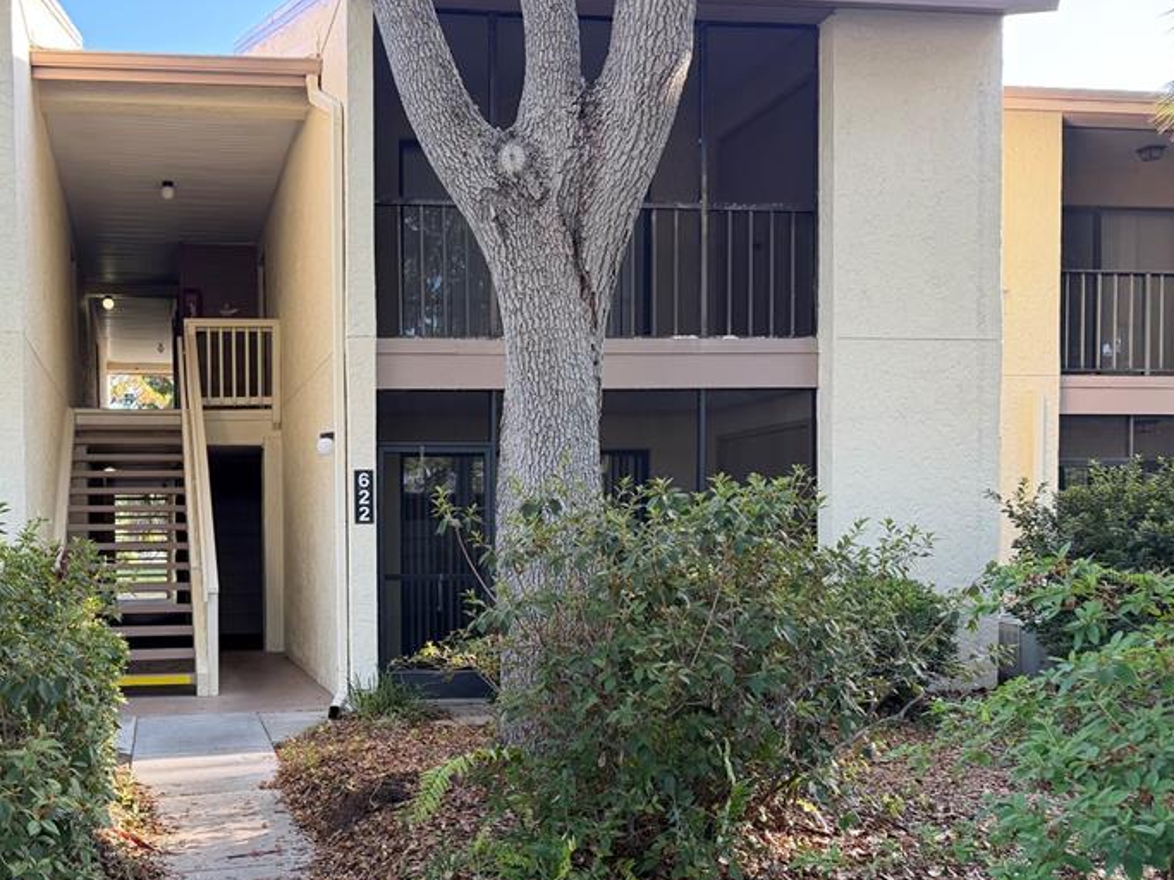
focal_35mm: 36
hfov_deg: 49.4
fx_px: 1221
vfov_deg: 39.3
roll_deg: +0.8
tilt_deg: -1.6
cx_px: 303
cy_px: 574
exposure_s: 1/185
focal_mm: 6.76
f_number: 1.78
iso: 100
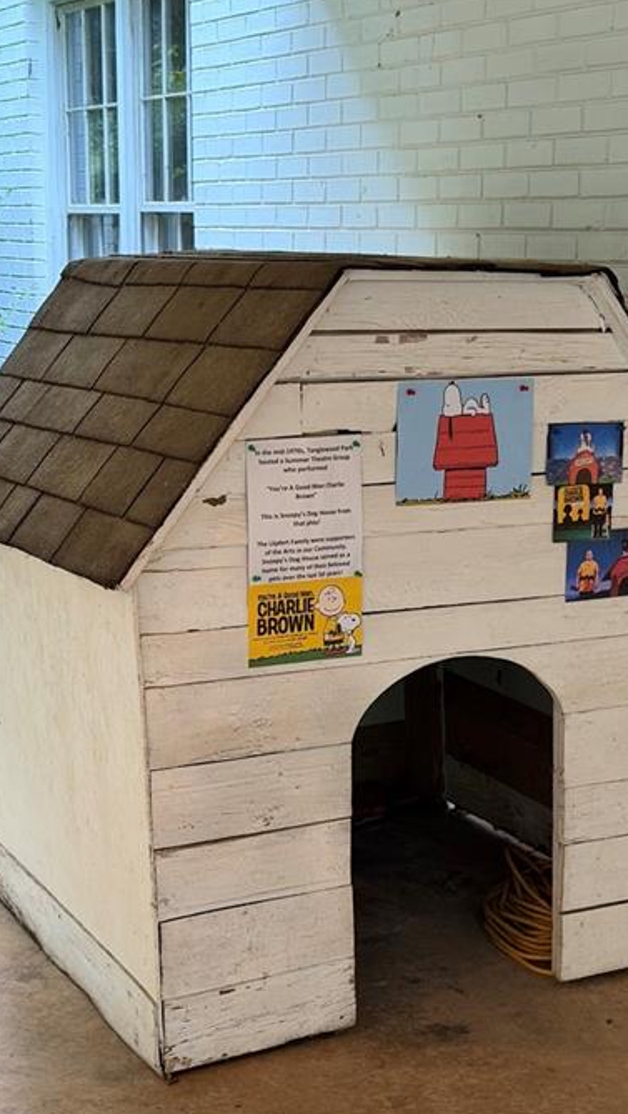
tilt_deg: -12.8
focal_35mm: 60
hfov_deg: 20.1
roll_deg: -0.7
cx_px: 351
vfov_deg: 34.8
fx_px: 1774
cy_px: 631
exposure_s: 1/40
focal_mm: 6.76
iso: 500
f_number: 1.78
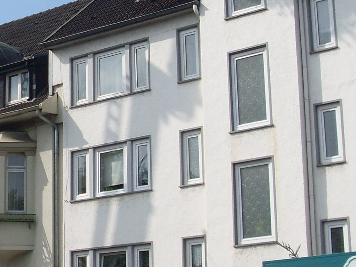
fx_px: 1059
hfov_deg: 18.8
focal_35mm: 103
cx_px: 53
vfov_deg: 14.3
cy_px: 74
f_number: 7.7
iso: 80
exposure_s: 1/500
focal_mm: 6.3
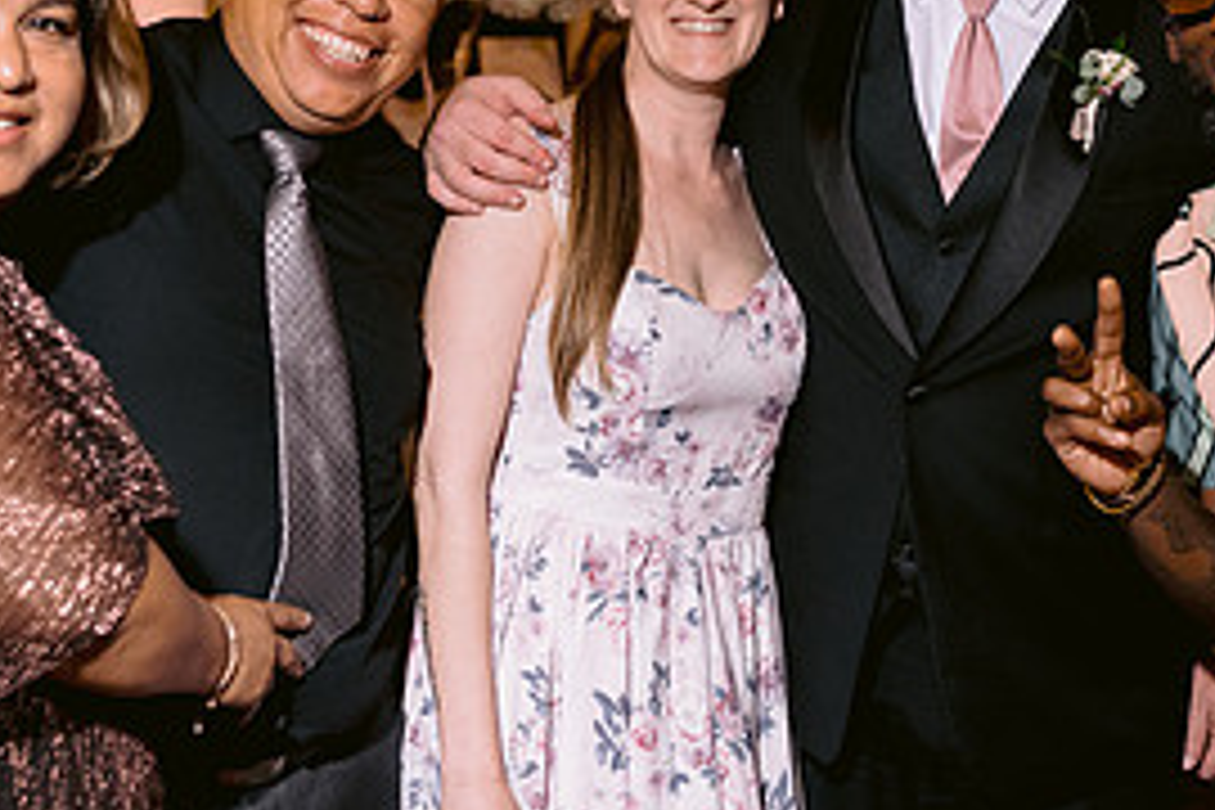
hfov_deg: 25.3
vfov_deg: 17.0
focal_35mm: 80
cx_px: 781
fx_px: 2700
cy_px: 312
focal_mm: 35
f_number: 3.2
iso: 1000
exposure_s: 1/80
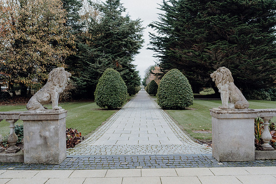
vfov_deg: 42.3
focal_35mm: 31
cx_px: 138
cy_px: 92
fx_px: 238
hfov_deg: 60.3
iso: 2000
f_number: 3.5
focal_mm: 31
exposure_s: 1/200
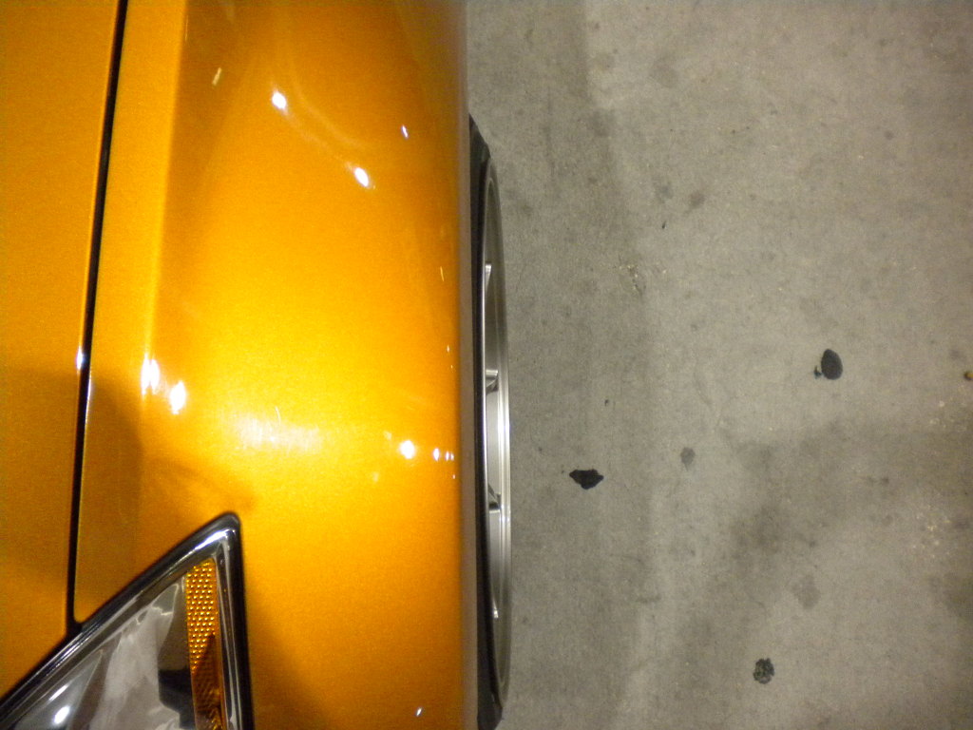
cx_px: 486
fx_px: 984
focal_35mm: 35
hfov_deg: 52.6
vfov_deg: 40.7
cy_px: 365
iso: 747
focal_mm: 6.3
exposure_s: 1/45.6
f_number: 3.1
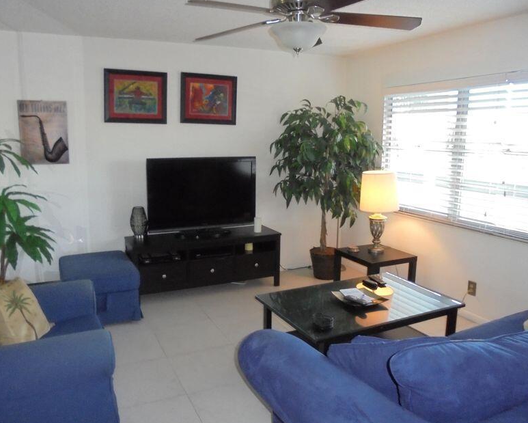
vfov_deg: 51.6
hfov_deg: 62.1
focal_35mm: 28
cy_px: 215
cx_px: 245
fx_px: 438
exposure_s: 1/30
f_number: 3.5
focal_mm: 4.6
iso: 400
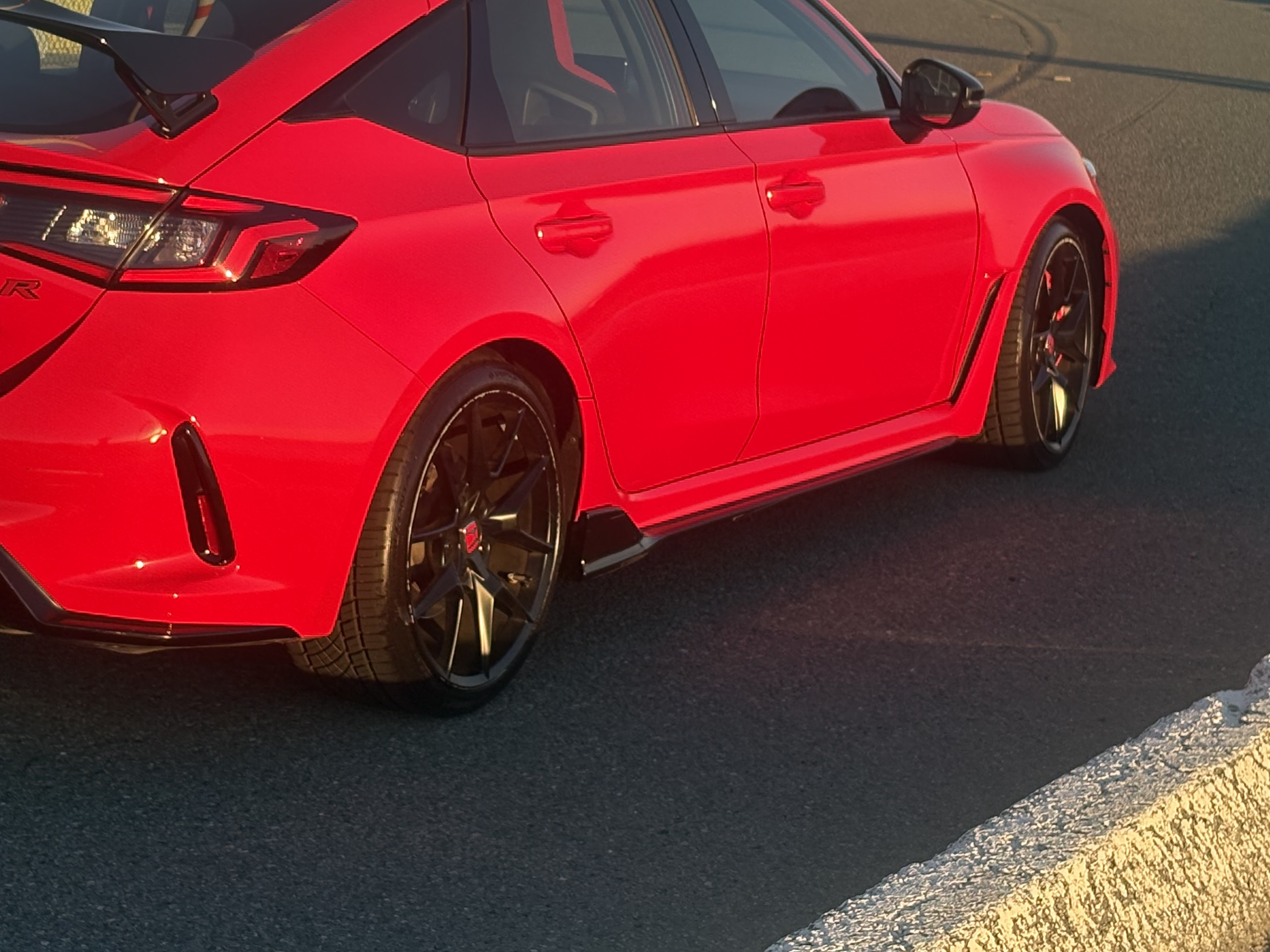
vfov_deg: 16.6
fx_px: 3228
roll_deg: -1.4
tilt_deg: -6.7
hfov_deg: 22.1
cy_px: 160
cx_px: 351
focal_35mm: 88
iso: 40
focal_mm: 5.96
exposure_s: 1/1339
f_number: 1.6
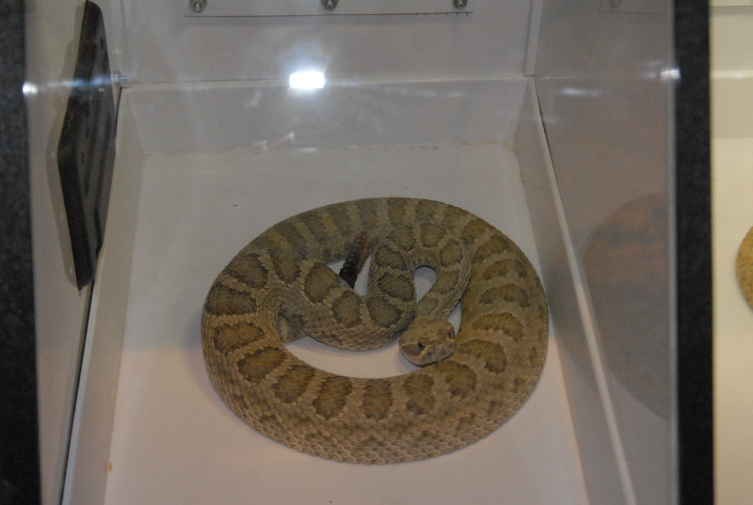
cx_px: 376
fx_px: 1320
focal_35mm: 63
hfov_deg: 31.8
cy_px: 252
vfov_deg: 21.7
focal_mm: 42
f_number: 5.6
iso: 1600
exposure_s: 1/160
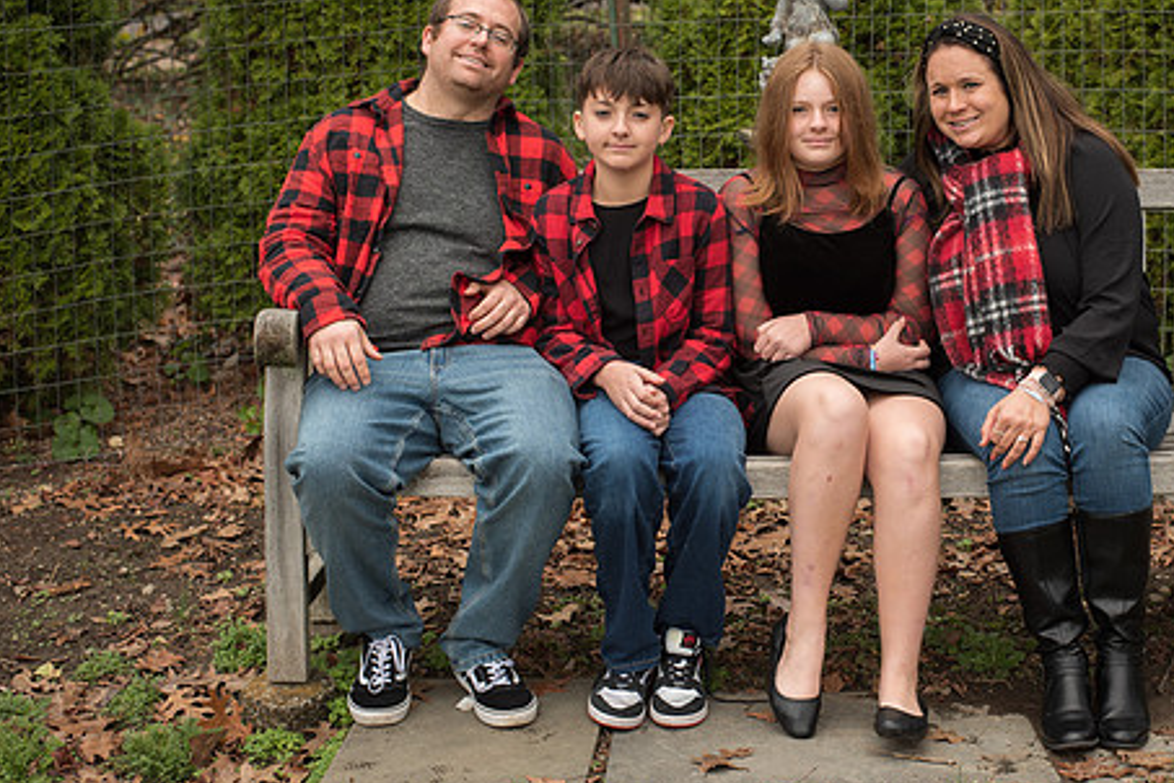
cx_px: 720
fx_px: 2087
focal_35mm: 64
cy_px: 344
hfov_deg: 31.3
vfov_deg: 21.2
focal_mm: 50
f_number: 4.5
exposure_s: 1/160
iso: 100
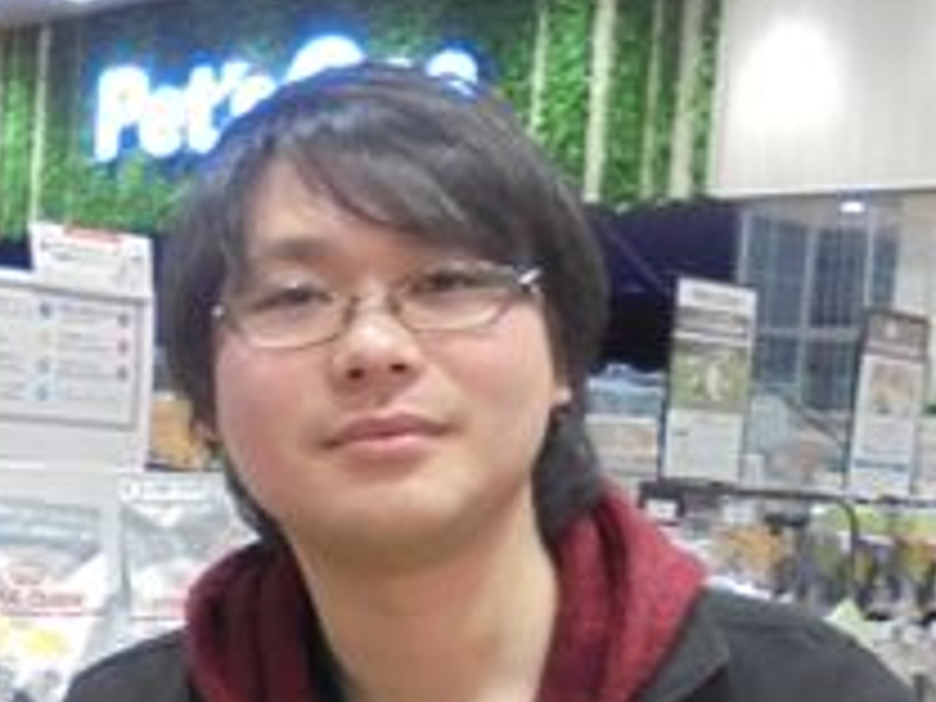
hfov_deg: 24.7
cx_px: -9
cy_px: 621
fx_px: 2028
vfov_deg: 19.3
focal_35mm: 75
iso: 400
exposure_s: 1/30
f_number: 3.5
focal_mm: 4.6
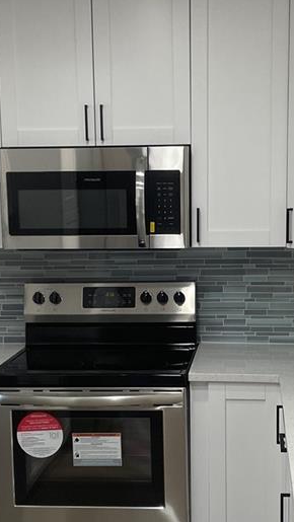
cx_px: 165
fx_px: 914
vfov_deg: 31.8
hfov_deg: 18.3
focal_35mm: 66
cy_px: 312
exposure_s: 1/120
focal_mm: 4.2
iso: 125
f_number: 1.6
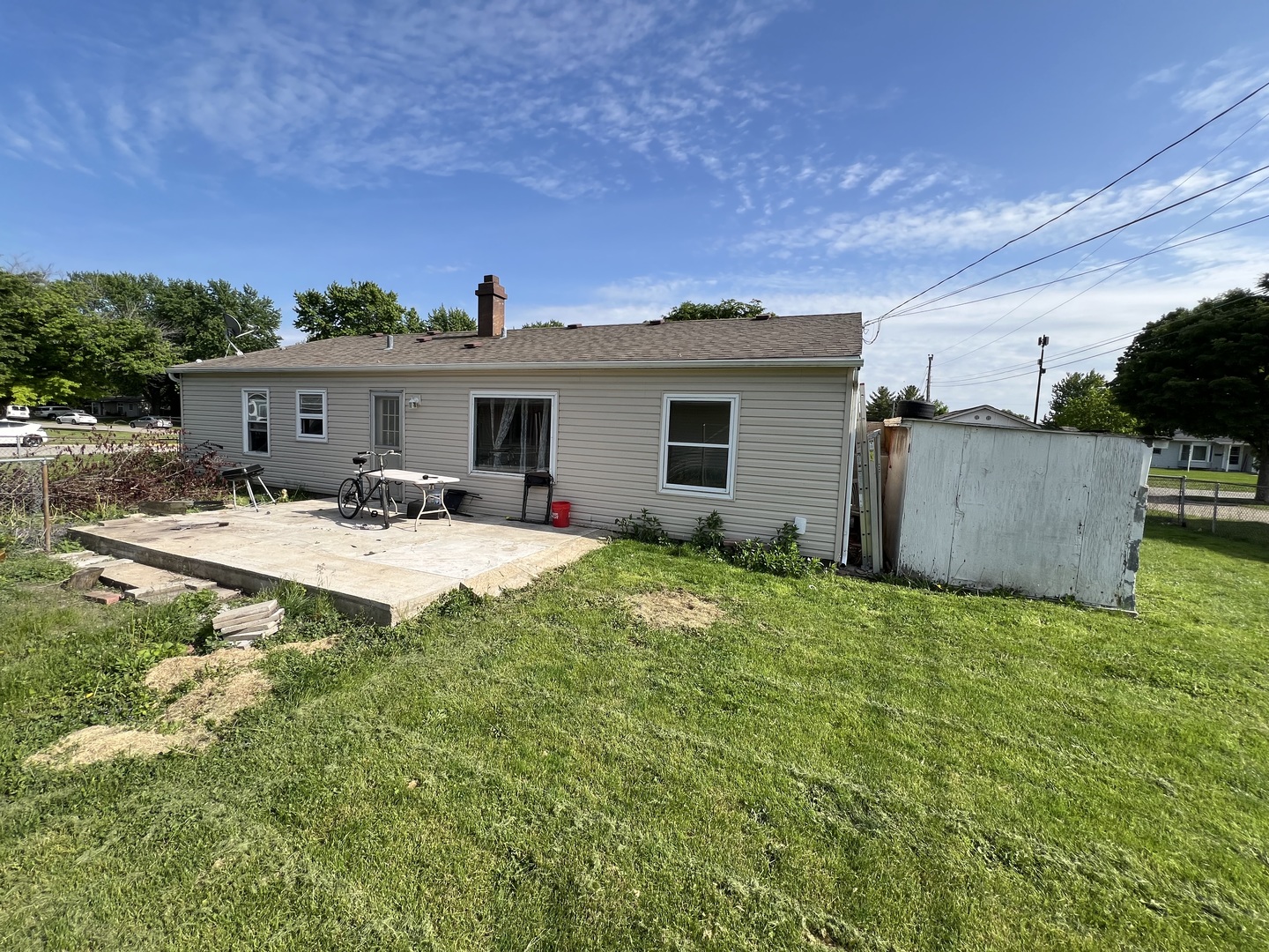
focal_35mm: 13
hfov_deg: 106.2
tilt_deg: -6.3
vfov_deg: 89.9
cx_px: 634
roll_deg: -3.2
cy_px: 476
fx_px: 477
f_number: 1.8
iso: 32
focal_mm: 1.57
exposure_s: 1/1292
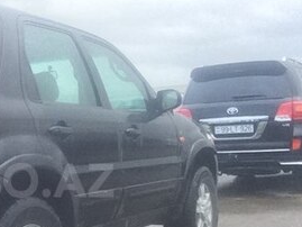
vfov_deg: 19.2
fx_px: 663
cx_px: -1
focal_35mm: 76
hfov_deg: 24.5
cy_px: 180
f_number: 2.4
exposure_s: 1/33
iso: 100
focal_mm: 2.15
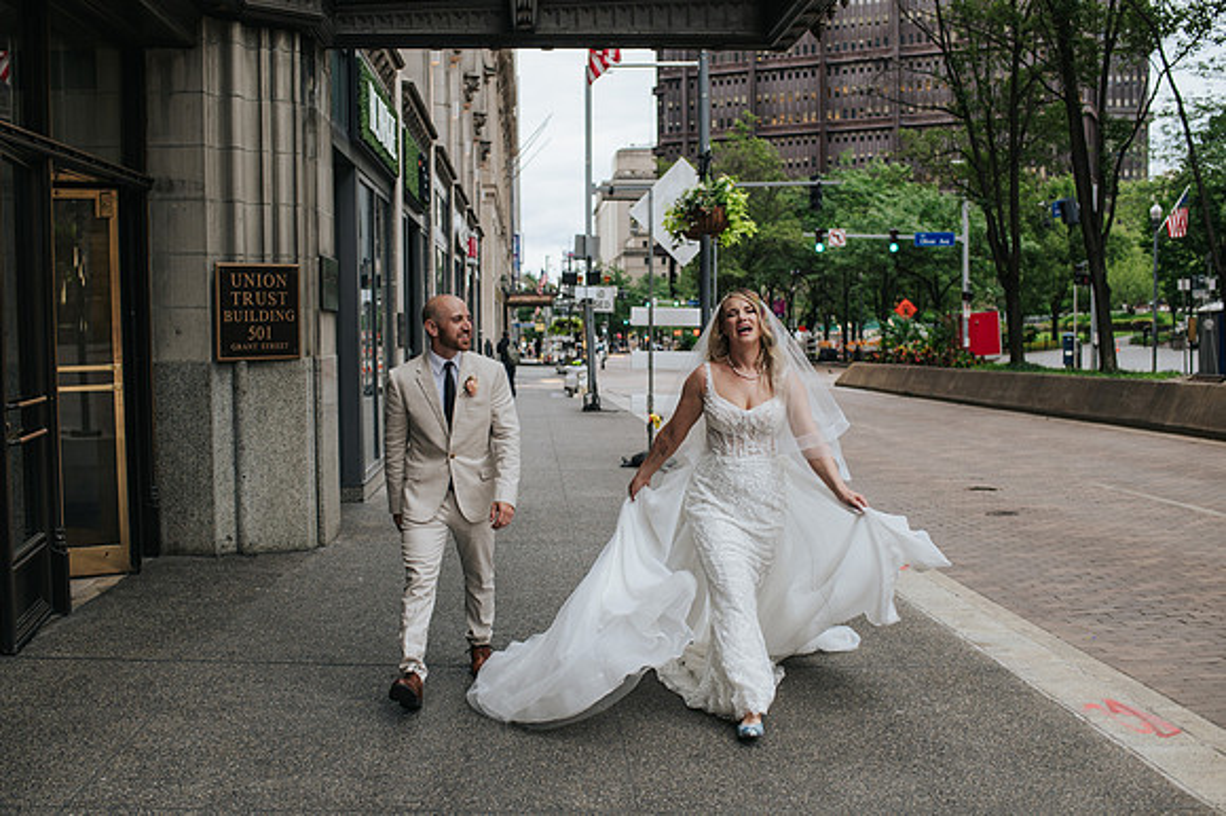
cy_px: 408
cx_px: 579
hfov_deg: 49.2
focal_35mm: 39
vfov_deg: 33.9
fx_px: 1338
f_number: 3.2
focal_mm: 35
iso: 250
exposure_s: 1/320
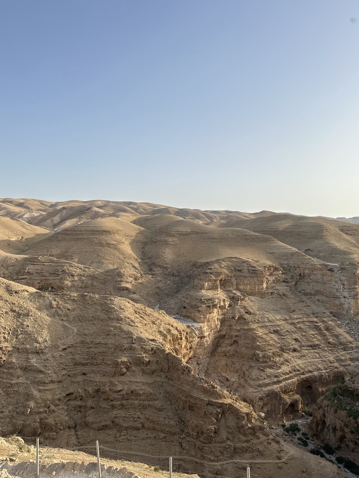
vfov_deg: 65.2
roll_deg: +0.8
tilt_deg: +0.8
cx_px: 193
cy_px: 221
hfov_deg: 51.3
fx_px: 373
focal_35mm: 27
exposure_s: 1/4348
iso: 80
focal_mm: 6.86
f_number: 1.78
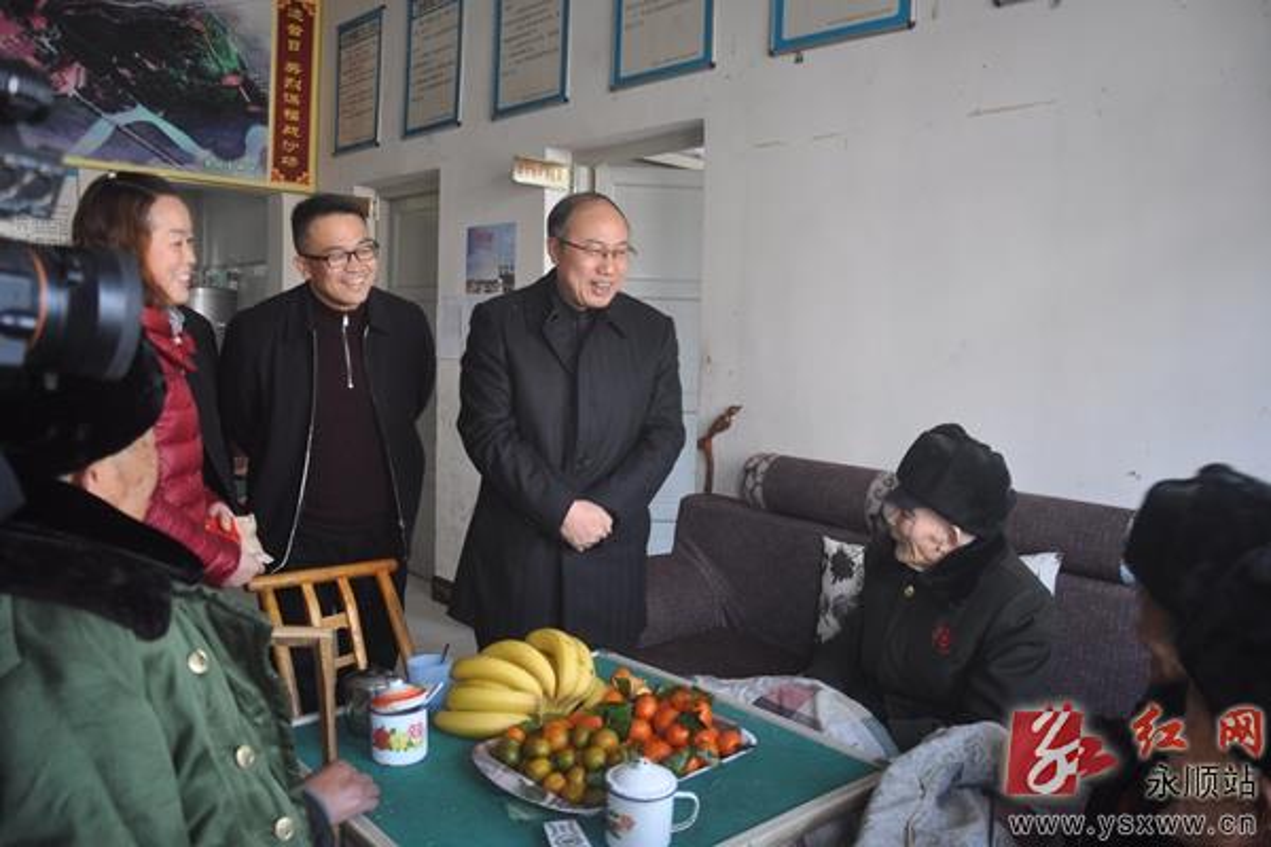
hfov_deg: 67.4
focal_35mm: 27
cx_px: 636
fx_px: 953
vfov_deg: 47.9
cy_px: 424
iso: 400
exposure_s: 1/25
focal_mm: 18
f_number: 3.5
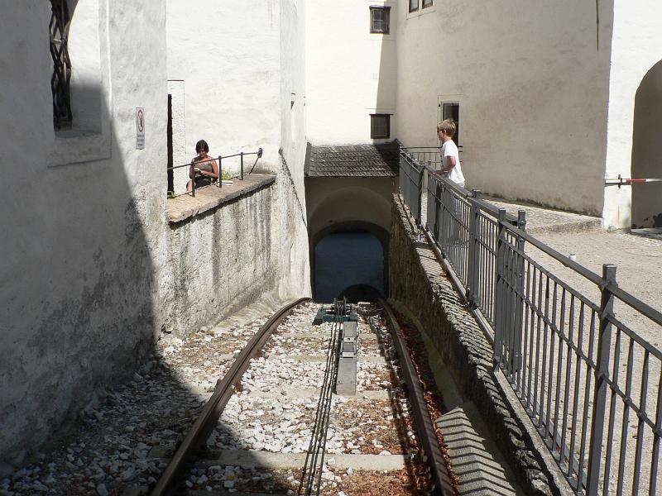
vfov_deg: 39.7
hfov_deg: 51.4
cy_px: 248
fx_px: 688
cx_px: 331
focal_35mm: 36
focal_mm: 6
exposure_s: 1/640
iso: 80
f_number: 5.6
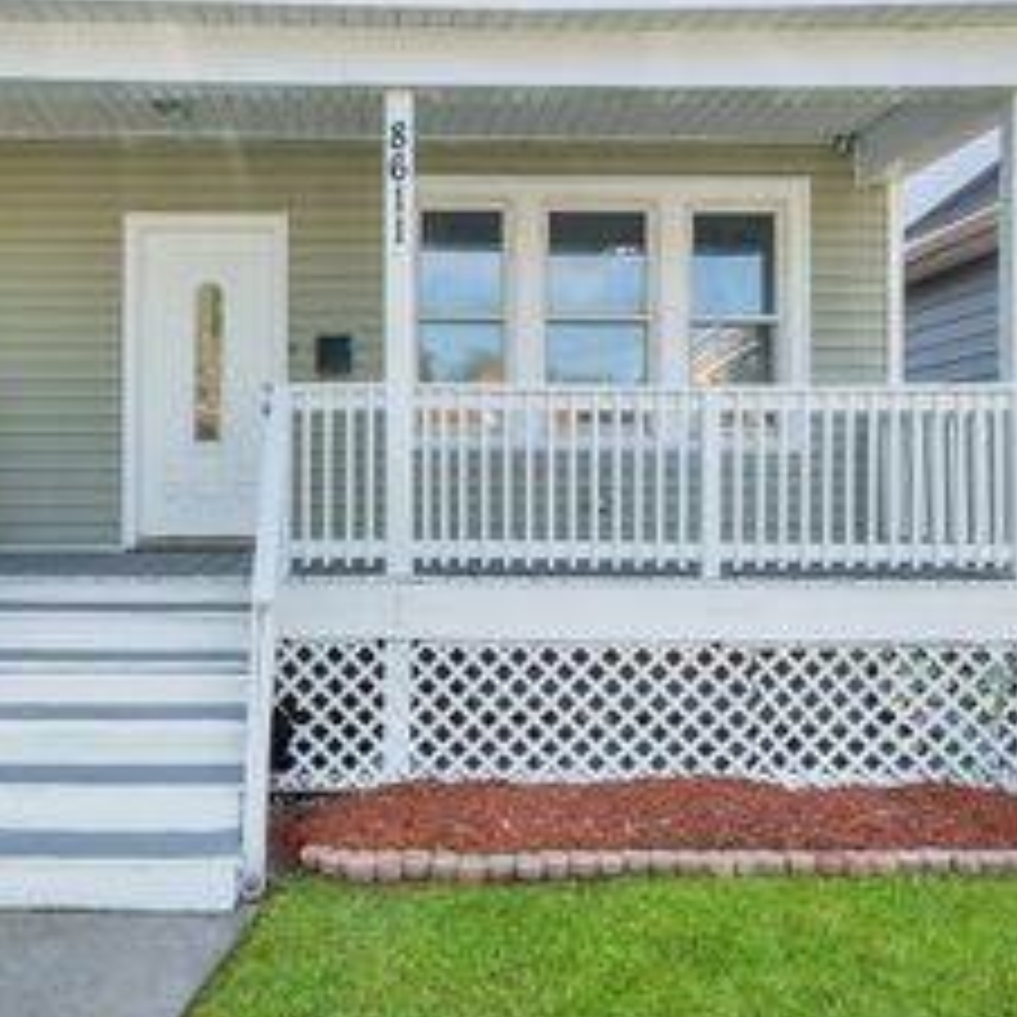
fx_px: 1064
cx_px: 356
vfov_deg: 50.5
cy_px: 369
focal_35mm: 32
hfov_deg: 50.4
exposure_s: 1/1000
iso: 800
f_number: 6.3
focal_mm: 17
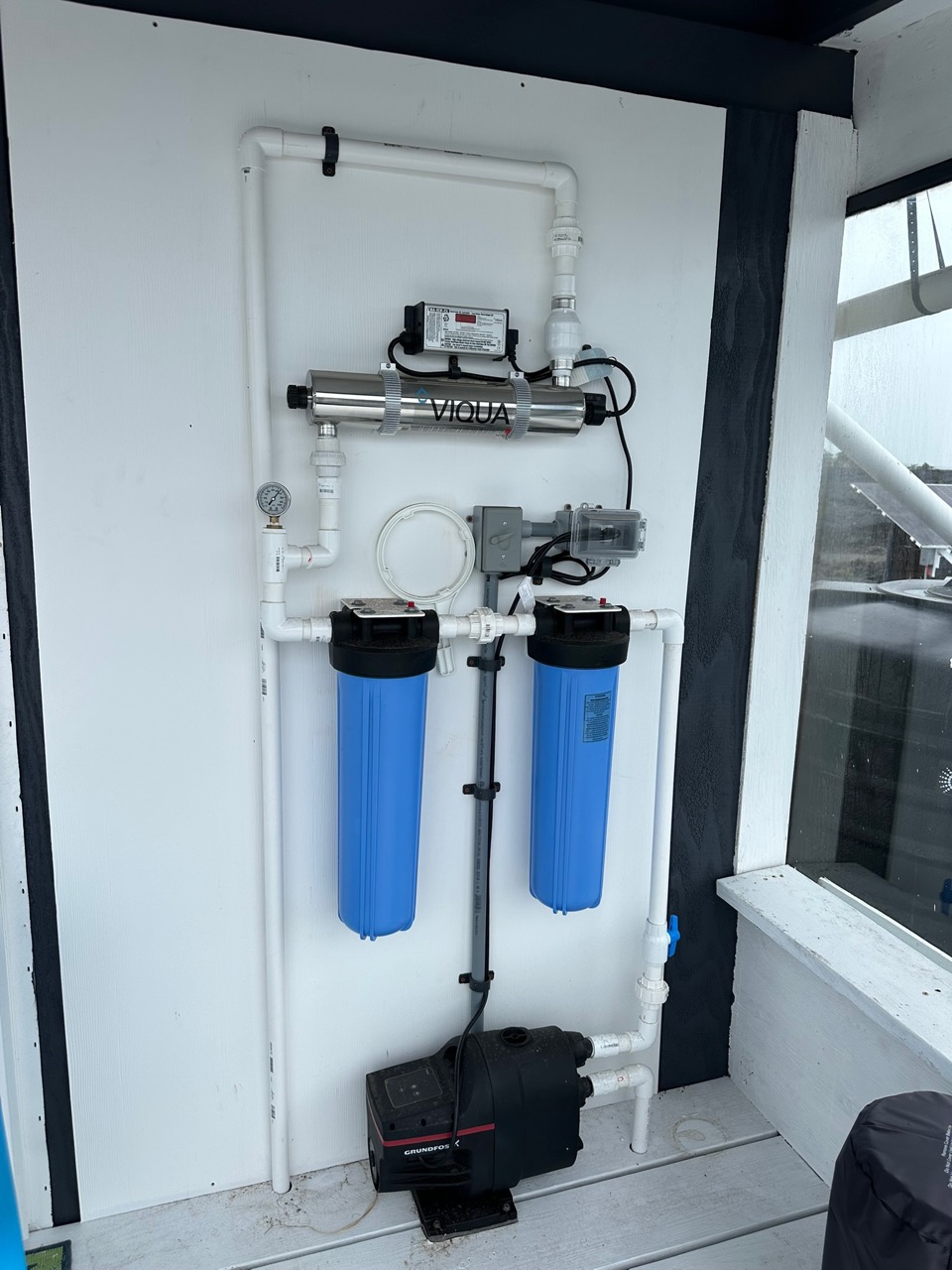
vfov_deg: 71.6
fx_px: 880
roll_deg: -2.3
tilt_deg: -10.0
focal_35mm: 24
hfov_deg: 56.8
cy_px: 635
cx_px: 476
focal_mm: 6.86
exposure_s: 1/1374
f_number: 1.78
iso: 80
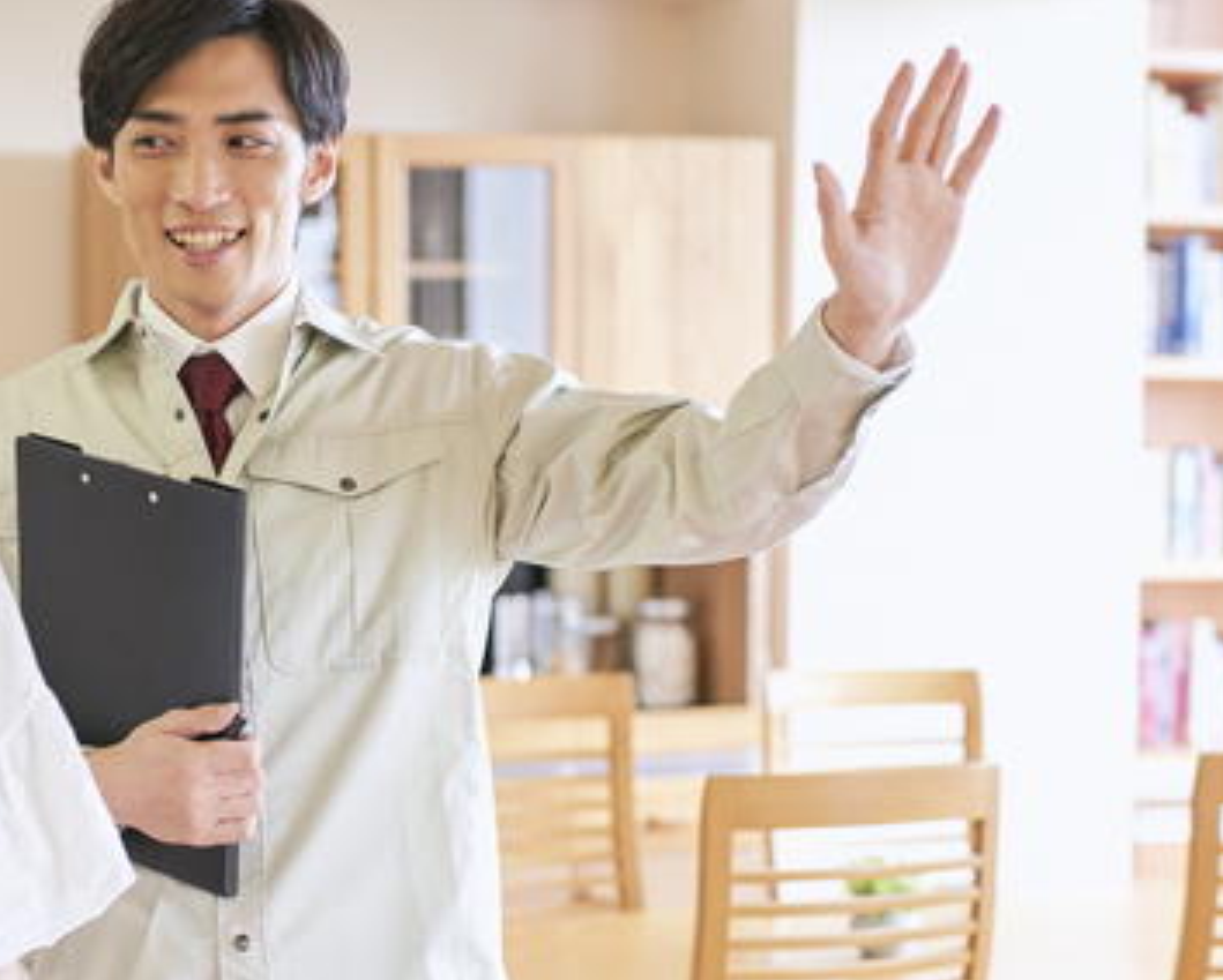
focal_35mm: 85
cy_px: 648
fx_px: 3079
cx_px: 385
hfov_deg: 22.4
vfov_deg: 18.0
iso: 200
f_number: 2
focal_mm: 50
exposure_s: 1/60
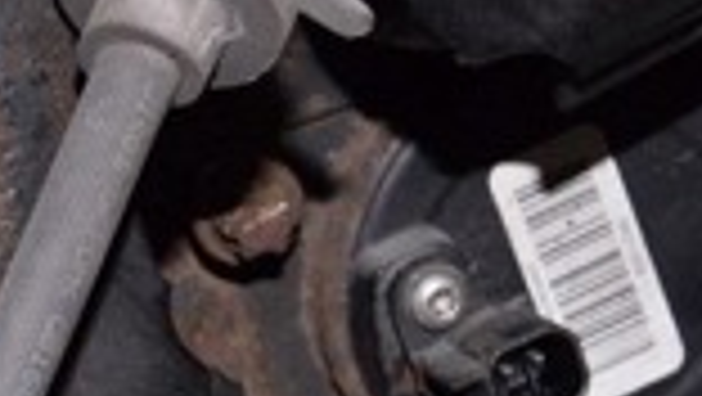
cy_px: 871
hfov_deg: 11.6
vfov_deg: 6.7
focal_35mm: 174
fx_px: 3244
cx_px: -486
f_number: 8
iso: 1600
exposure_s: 1/200
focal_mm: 27
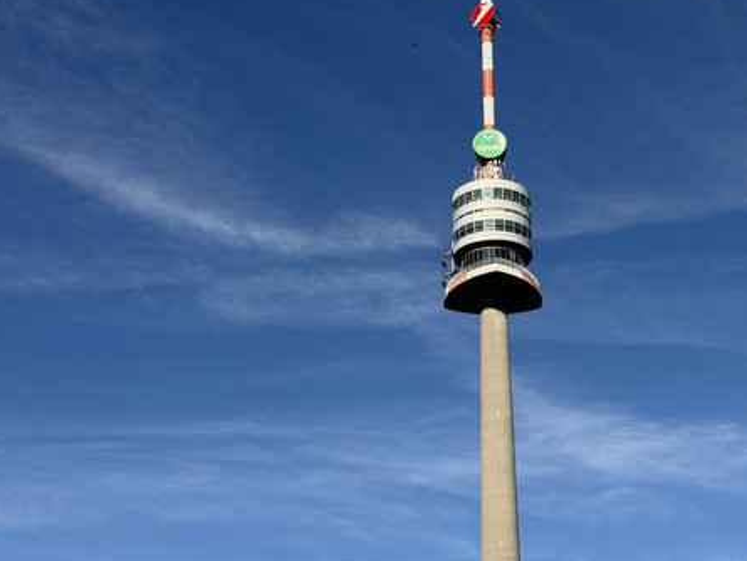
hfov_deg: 28.0
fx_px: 1489
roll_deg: +1.9
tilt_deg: +25.0
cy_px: 299
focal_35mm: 69
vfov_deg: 21.3
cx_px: 502
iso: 64
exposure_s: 1/6536
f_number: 1.78
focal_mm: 6.76
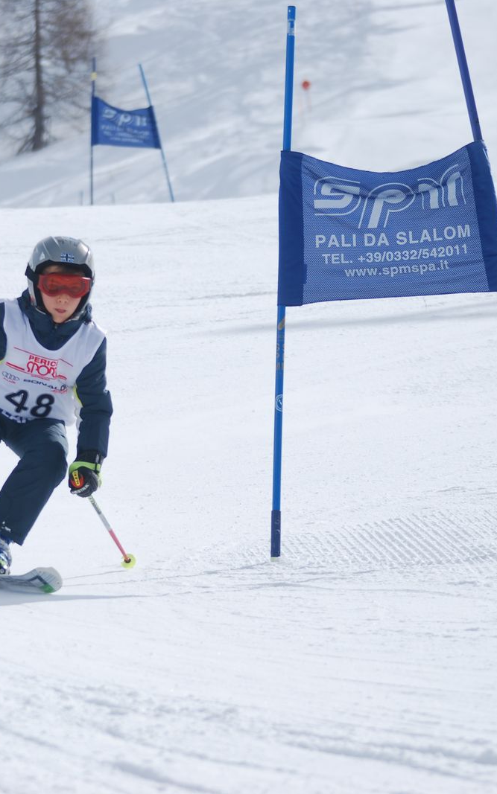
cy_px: 396
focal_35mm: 310
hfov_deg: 4.2
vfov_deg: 6.8
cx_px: 109
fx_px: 6712
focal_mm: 135
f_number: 5.6
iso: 100
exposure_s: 1/1250
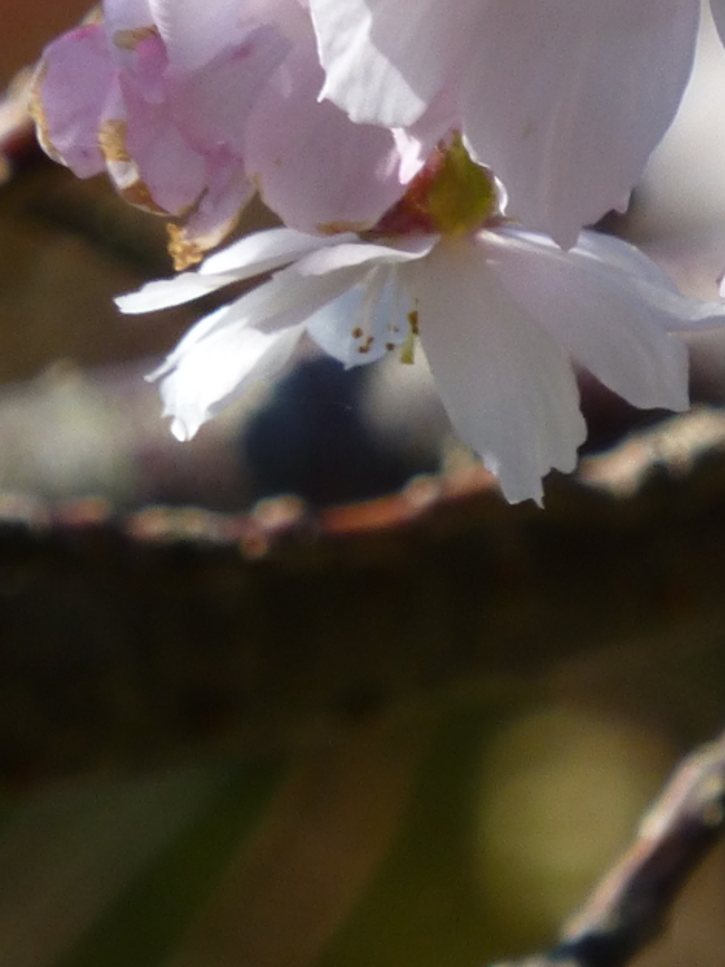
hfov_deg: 0.8
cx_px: 526
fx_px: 48881
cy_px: -169
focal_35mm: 1751
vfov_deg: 1.1
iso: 100
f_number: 6.4
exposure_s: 1/250
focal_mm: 86
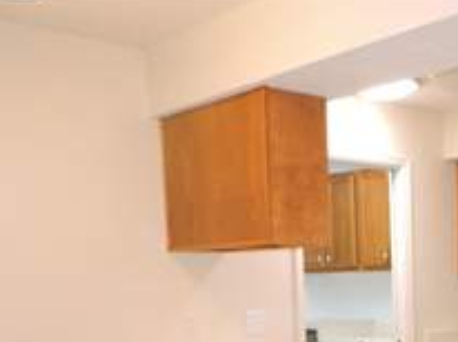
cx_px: 425
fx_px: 740
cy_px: 389
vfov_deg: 24.1
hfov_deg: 32.4
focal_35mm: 56
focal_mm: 4.3
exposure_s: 1/30
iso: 200
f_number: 3
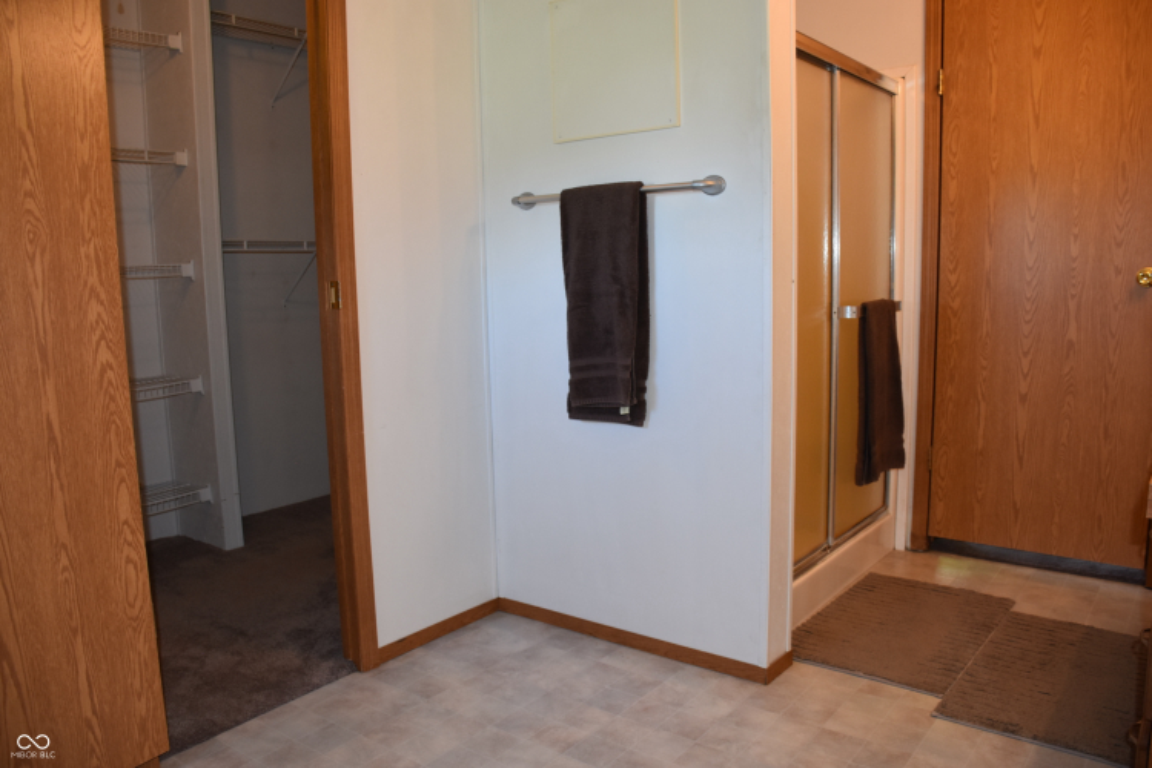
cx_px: 576
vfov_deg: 47.9
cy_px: 384
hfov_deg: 67.4
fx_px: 864
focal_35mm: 27
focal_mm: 18
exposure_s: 1/60
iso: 450
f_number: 3.5
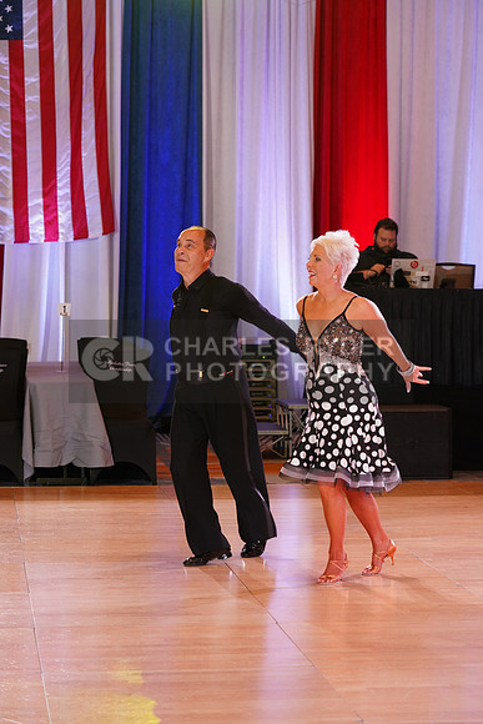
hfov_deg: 13.0
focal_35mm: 105
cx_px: 242
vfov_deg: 19.5
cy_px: 362
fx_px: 2112
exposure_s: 1/160
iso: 2000
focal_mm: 105
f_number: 5.6
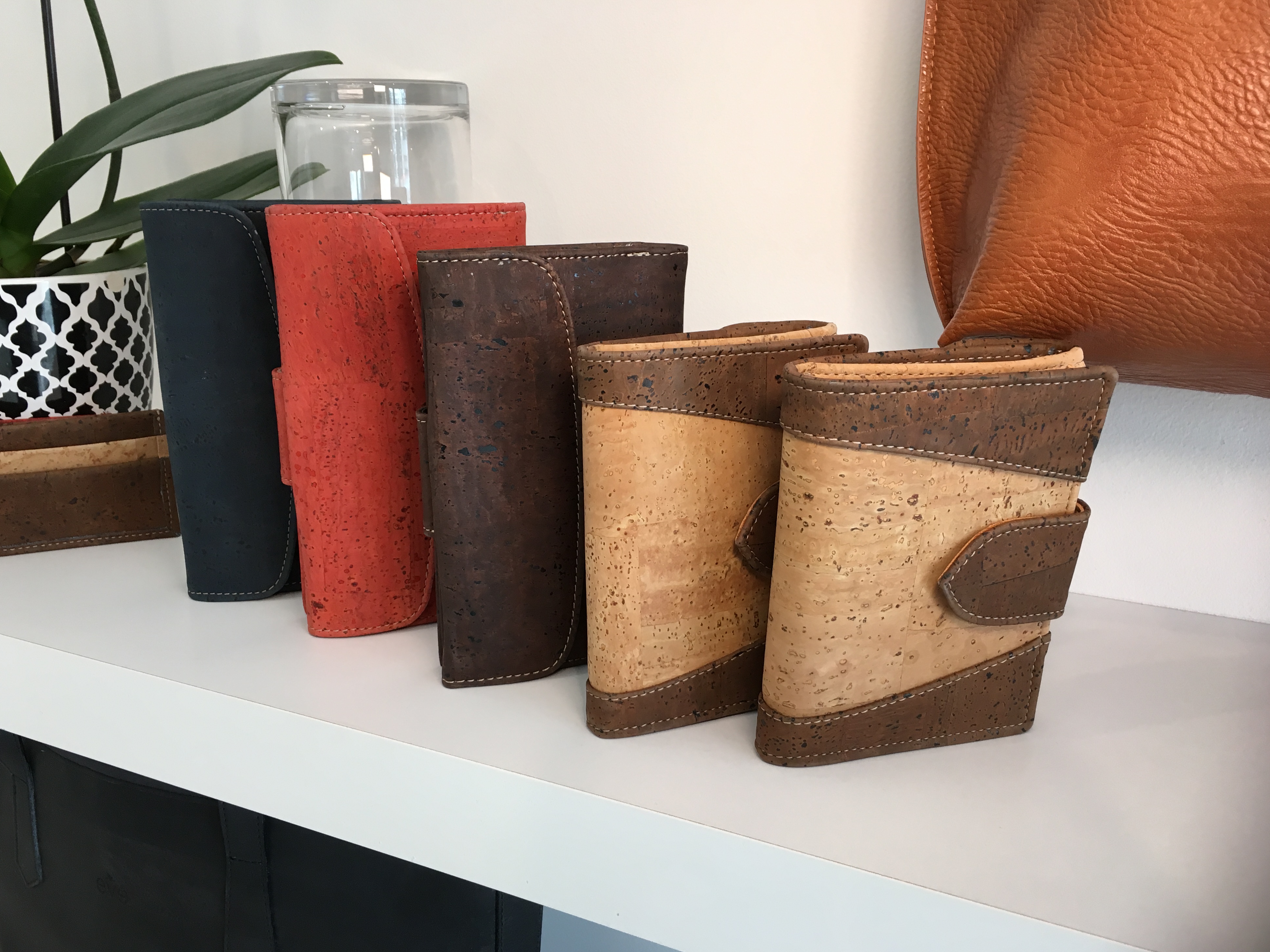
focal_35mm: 30
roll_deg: +0.1
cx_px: 628
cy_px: 482
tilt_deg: -15.6
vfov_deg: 46.8
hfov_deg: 60.0
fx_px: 1101
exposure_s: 1/30
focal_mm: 4.15
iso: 25
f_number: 2.2
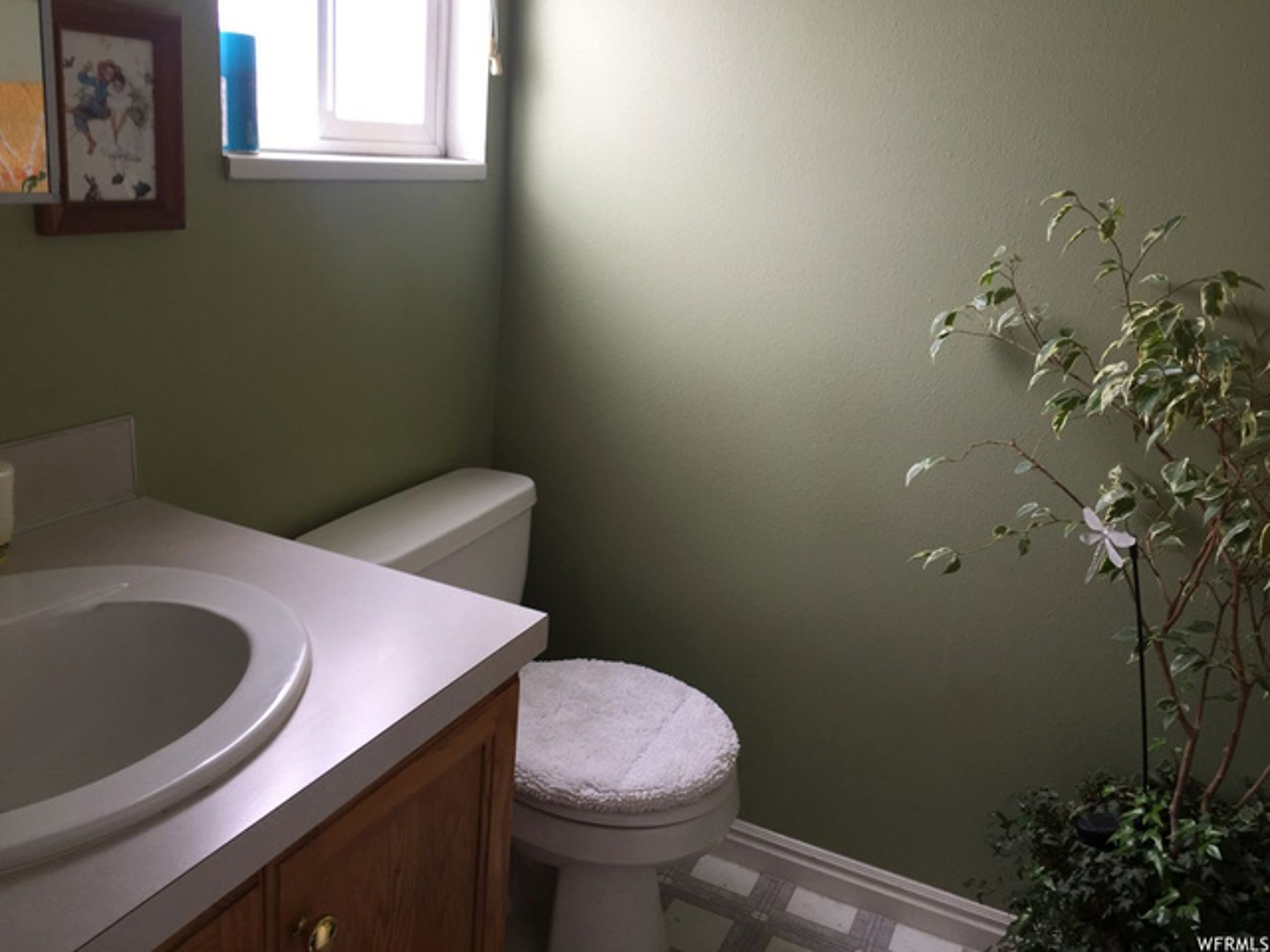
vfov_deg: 48.2
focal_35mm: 29
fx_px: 1064
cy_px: 476
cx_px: 635
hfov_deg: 61.7
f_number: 2.2
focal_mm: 4.15
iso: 32
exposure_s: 1/60
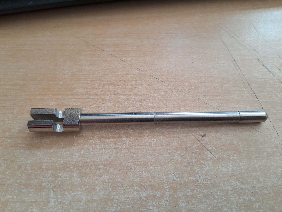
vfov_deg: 53.1
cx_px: 141
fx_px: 212
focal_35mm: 26
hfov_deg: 67.3
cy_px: 106
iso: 64
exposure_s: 1/60
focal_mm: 3.98
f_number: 1.8
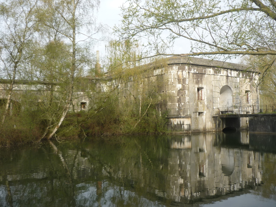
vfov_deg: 42.9
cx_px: 138
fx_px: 263
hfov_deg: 55.4
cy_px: 104
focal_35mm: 33
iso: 100
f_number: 2.8
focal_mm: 5.5
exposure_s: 1/400
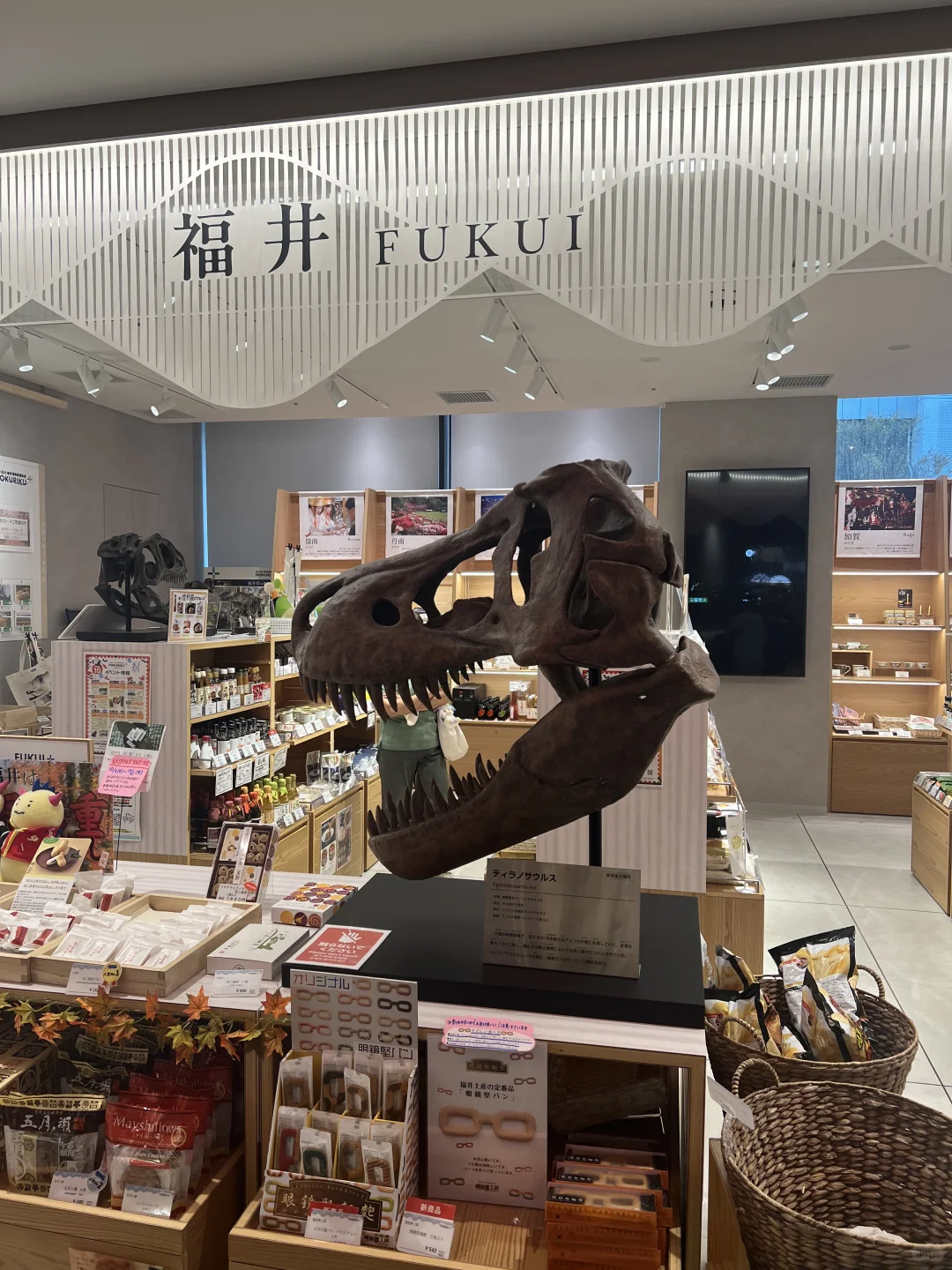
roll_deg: -0.3
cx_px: 476
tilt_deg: -1.4
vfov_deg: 67.3
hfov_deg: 53.1
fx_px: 953
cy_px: 635
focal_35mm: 26
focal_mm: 5.7
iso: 50
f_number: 1.5
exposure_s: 1/120
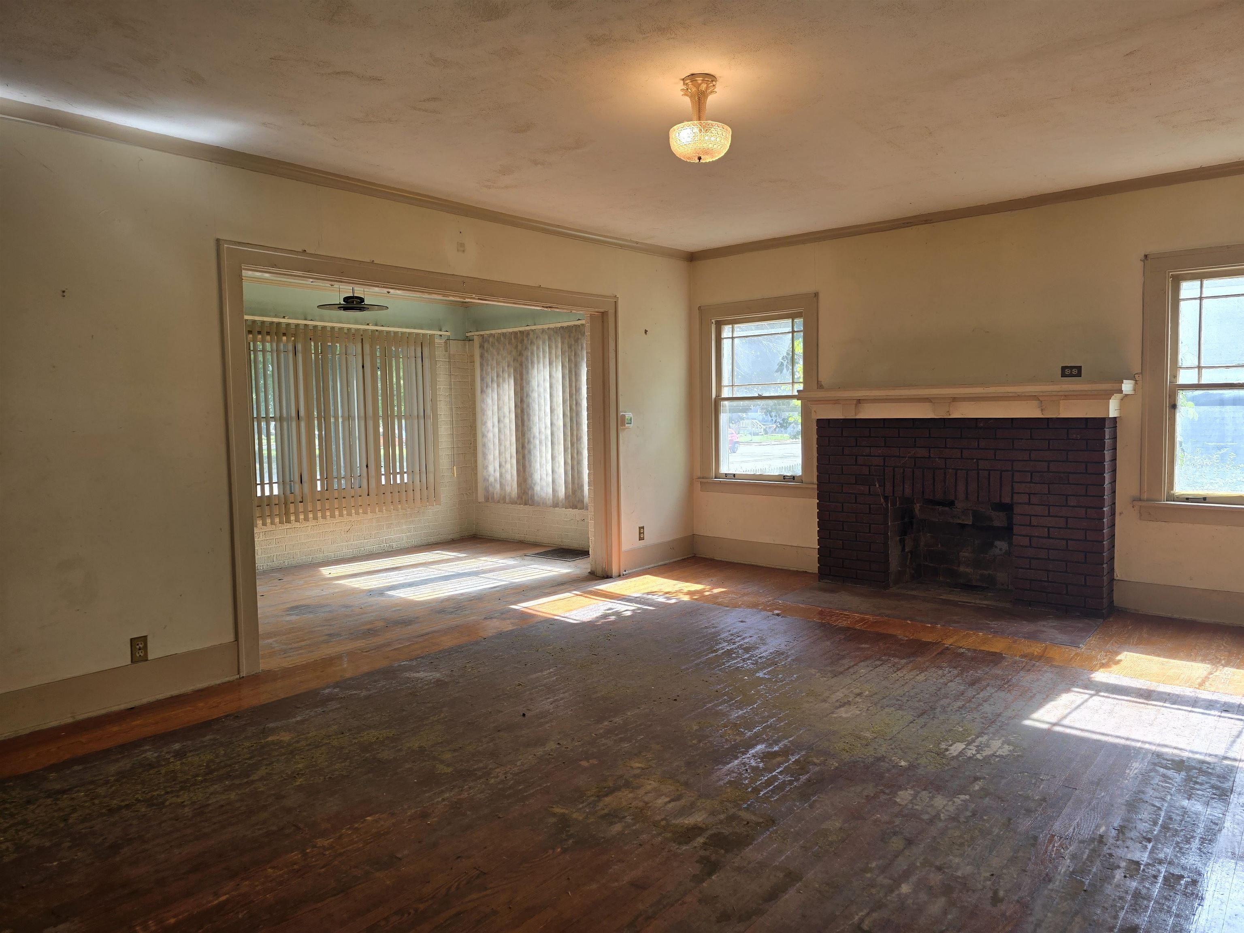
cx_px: 622
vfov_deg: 58.9
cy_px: 466
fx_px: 827
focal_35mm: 23
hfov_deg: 73.9
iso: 32
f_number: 1.7
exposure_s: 1/120
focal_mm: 6.3
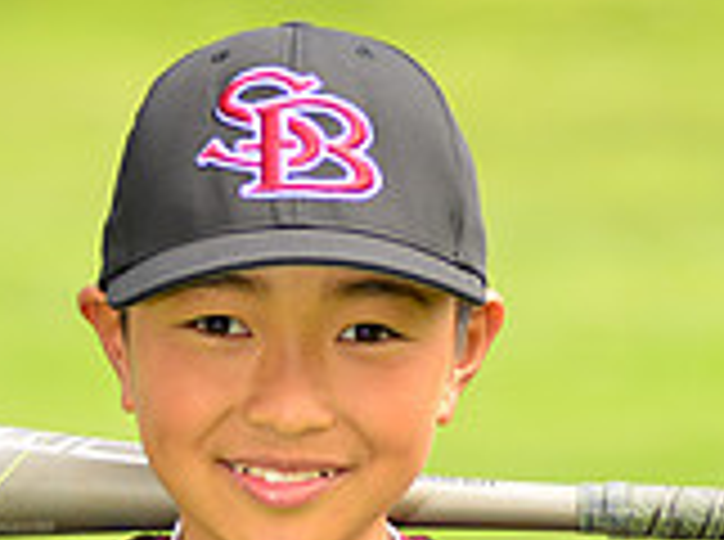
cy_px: 691
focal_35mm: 434
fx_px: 9057
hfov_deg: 4.6
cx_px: 310
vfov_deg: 3.4
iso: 100
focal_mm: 125
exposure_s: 1/250
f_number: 5
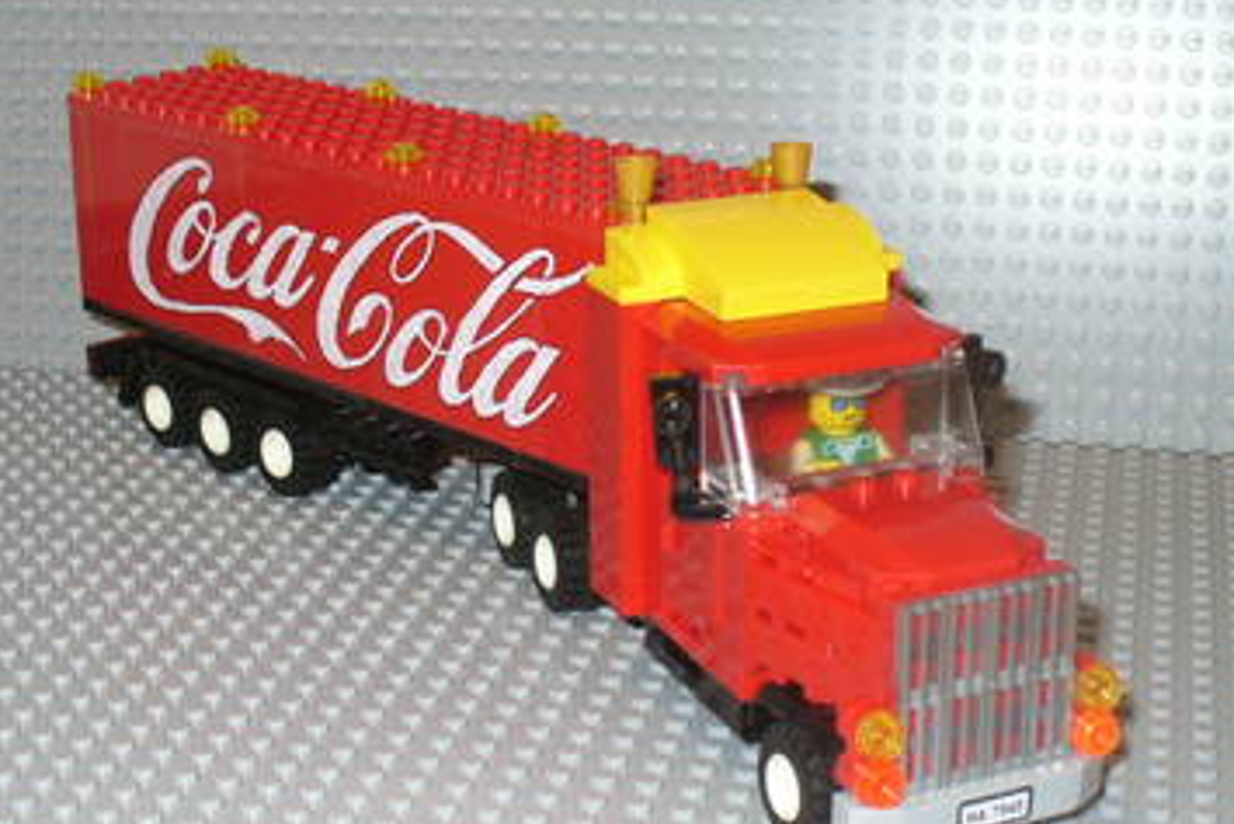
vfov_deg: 34.2
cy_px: 445
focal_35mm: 39
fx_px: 1337
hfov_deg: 49.5
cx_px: 619
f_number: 2.8
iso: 80
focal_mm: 6.1
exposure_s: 1/30
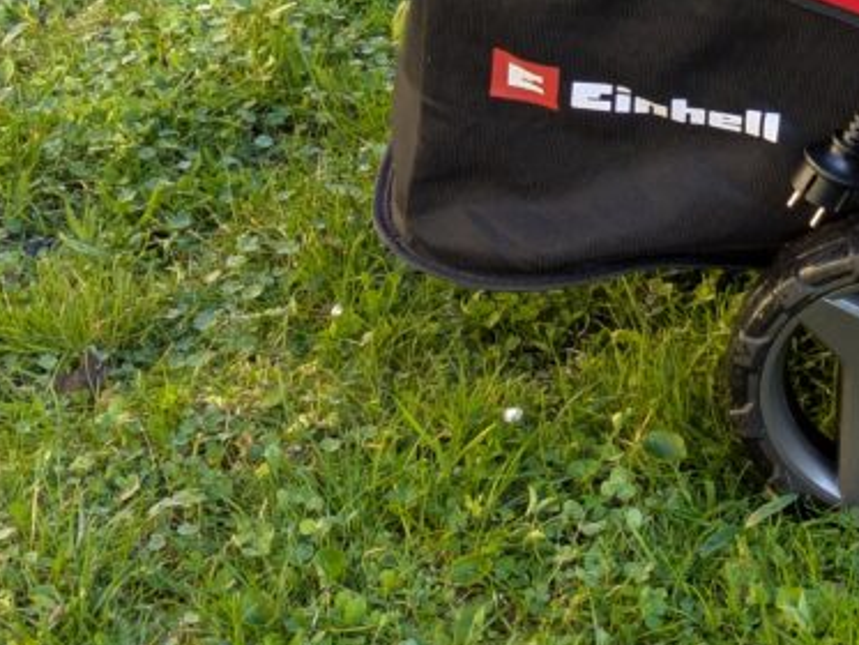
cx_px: 1172
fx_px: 3475
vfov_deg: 10.5
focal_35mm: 140
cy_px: 36
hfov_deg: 13.5
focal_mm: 5.43
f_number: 1.89
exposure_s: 1/259
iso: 44
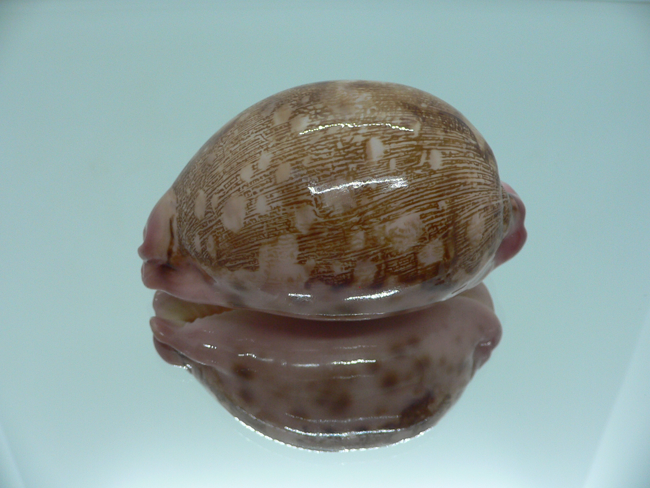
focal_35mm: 36
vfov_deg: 39.7
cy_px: 238
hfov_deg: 51.4
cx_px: 322
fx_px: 676
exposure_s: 1/60
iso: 100
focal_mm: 4.6
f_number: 2.8
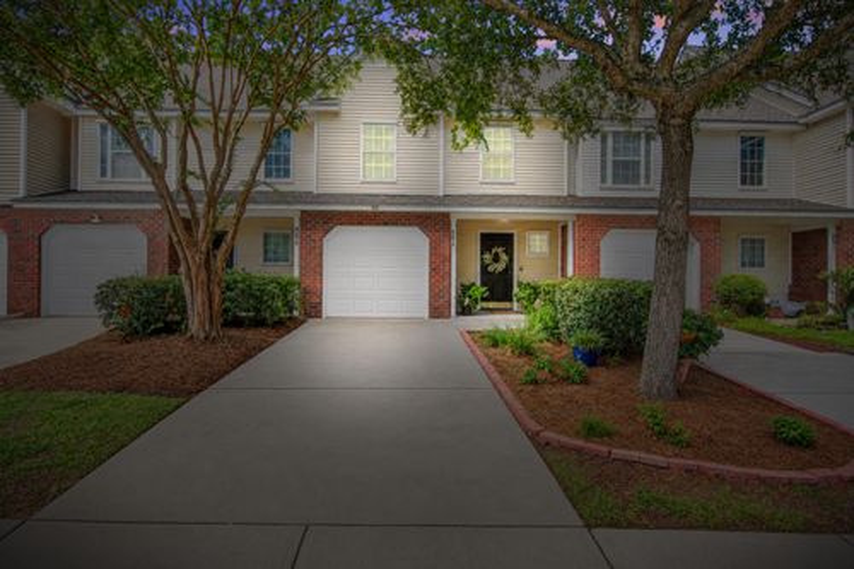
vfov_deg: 64.5
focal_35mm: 19
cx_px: 427
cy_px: 284
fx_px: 451
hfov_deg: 86.9
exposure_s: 1/2000
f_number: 8
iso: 400
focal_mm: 13
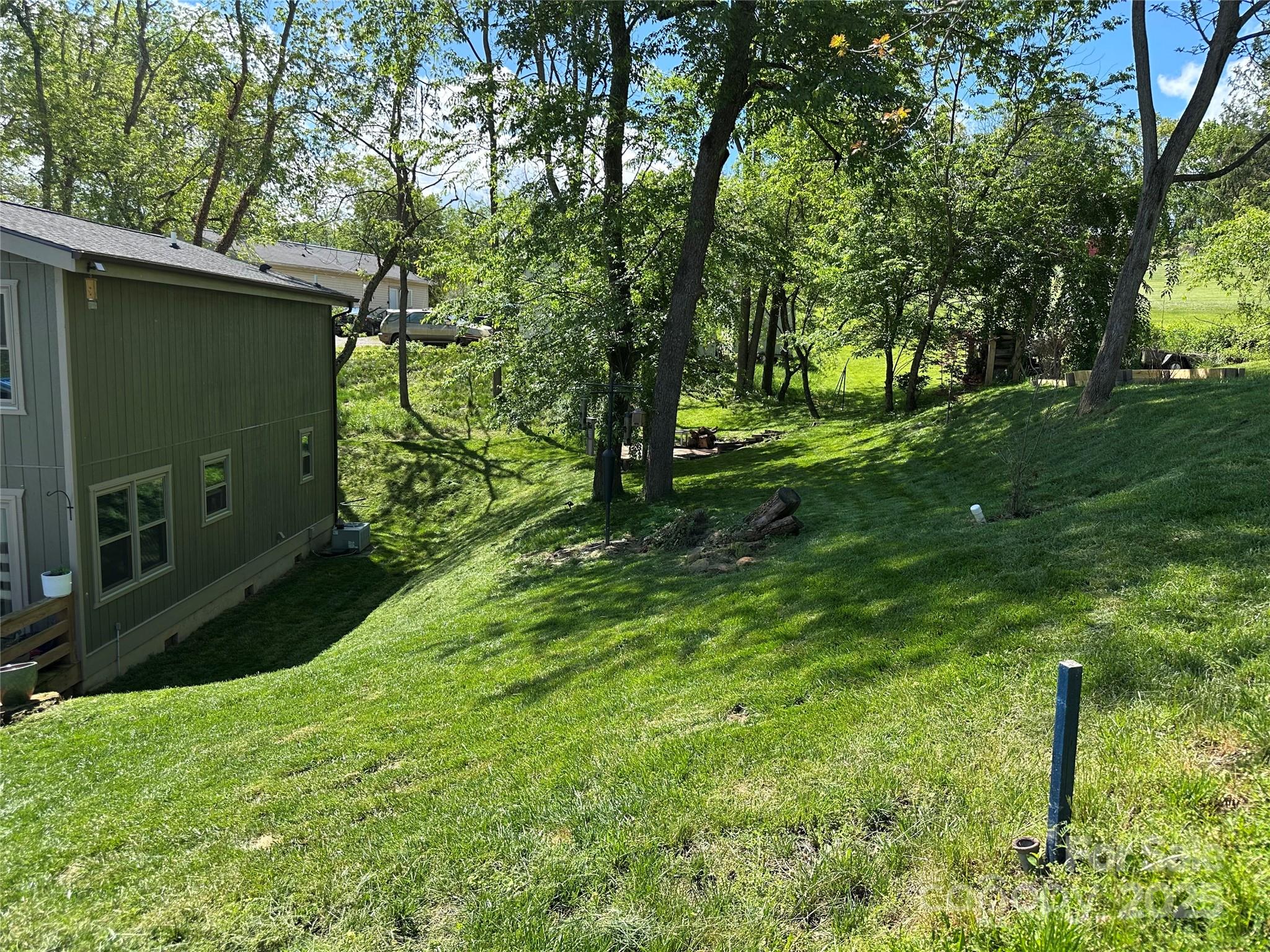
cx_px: 635
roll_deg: -2.2
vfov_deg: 56.8
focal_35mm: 24
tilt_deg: -8.8
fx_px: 881
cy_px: 476
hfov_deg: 71.6
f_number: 1.78
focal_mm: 6.86
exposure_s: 1/1412
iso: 80
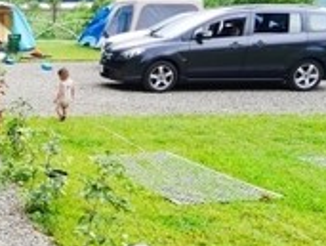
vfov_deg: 23.0
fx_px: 595
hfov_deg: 25.5
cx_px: -120
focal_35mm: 63
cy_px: 206
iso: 200
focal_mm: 9
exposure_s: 1/100
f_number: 4
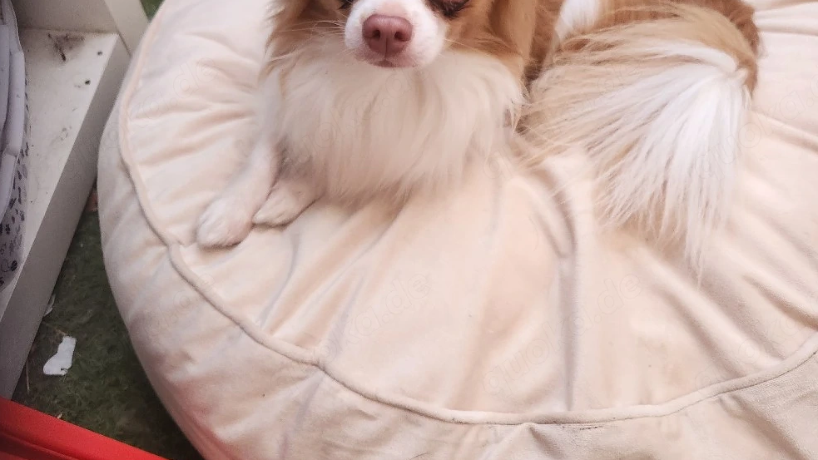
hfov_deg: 58.0
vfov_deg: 34.3
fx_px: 737
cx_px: 409
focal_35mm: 34
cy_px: 147
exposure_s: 1/101
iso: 200
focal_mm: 5.4
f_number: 1.8
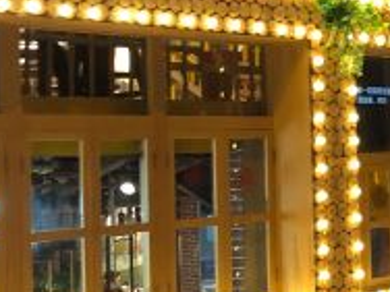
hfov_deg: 16.4
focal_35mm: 108
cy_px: 98
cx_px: 602
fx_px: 1217
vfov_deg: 13.7
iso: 50
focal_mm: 3.99
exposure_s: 1/17
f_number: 1.8
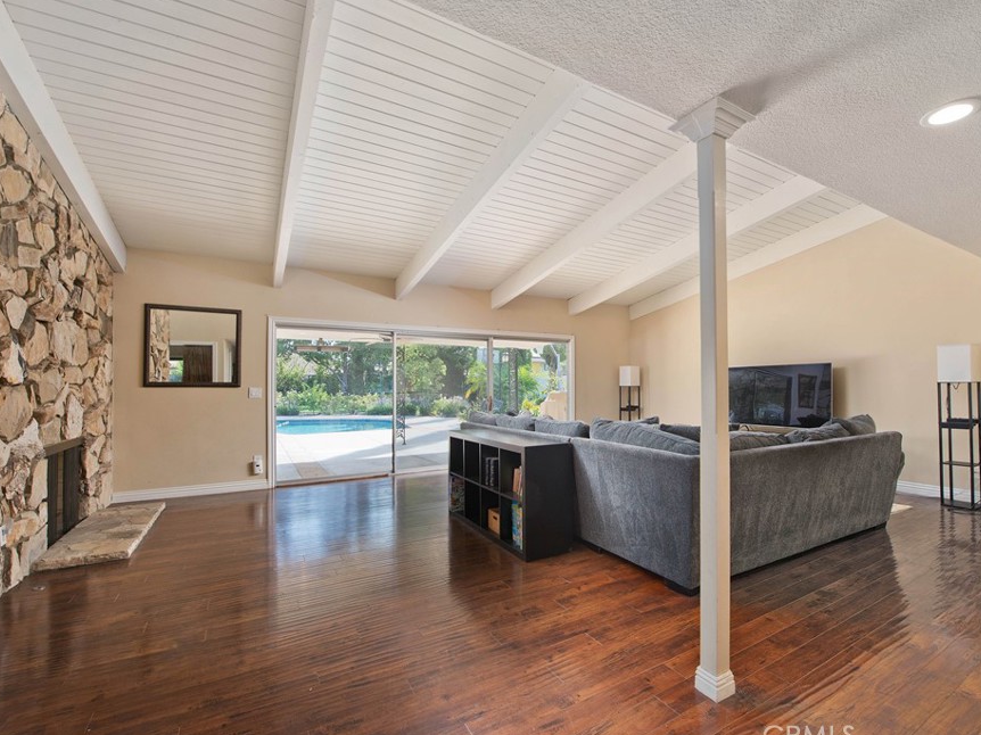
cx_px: 528
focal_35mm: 16
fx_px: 453
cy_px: 364
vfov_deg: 78.1
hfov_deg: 94.3
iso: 400
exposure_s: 1/500
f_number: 5.6
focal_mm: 14
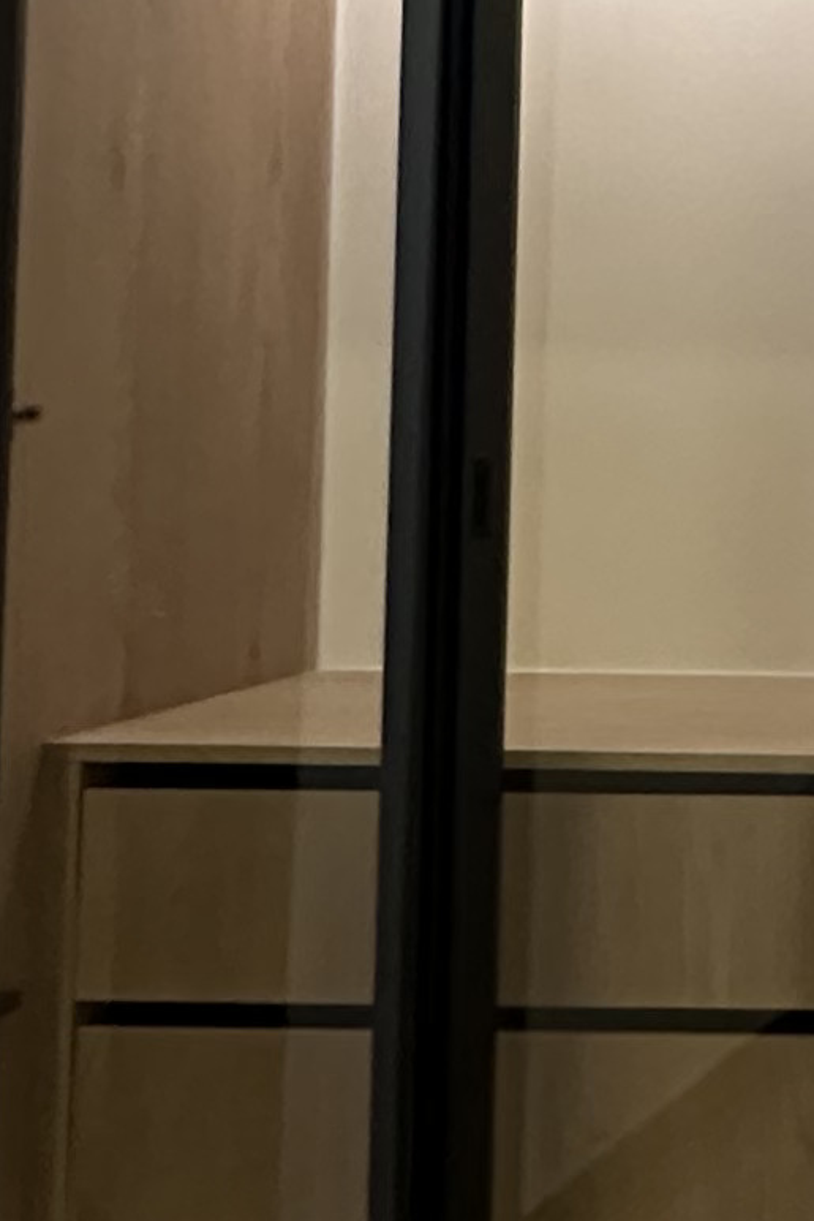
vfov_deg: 25.9
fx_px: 2576
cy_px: 163
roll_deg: -0.4
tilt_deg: +4.5
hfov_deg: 14.8
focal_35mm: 76
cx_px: 1619
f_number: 2.2
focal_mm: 2.22
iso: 400
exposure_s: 1/60
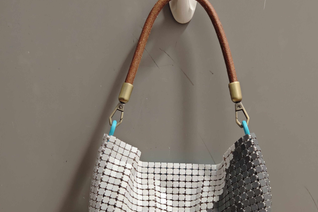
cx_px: 158
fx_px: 742
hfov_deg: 24.2
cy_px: 141
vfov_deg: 16.2
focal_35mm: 84
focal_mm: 9
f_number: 2
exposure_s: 1/33.3
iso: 1250
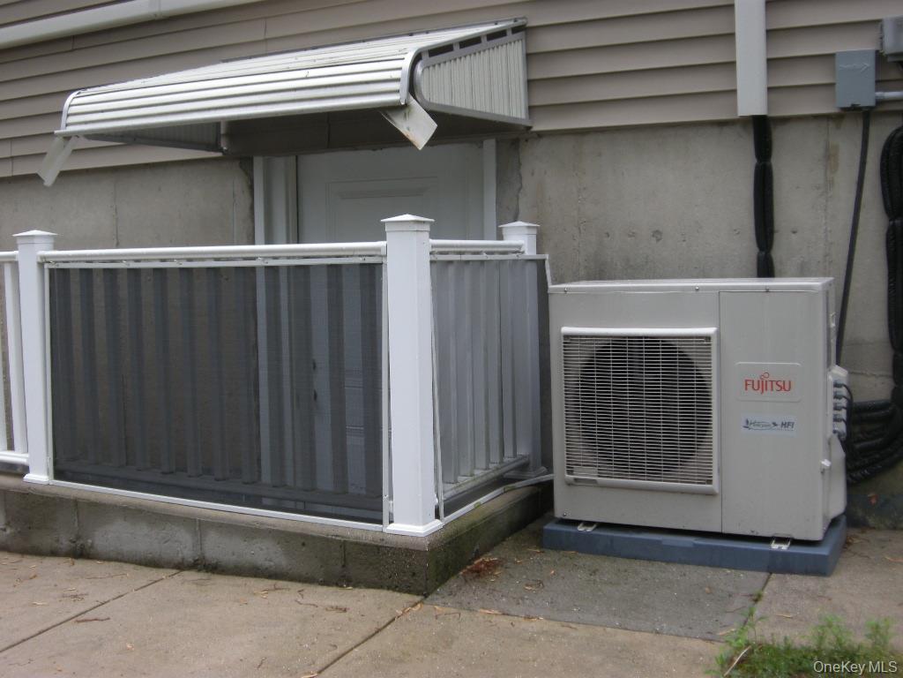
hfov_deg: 32.2
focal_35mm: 60
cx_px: 452
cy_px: 339
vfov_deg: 24.4
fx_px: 1565
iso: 64
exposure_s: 1/100
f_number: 3.5
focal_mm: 12.9
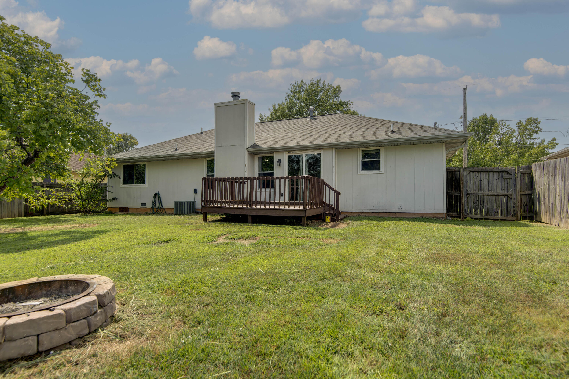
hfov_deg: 86.9
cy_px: 190
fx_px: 300
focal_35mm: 19
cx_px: 284
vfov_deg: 64.6
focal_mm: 19
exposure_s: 1/125
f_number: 6.7
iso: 100
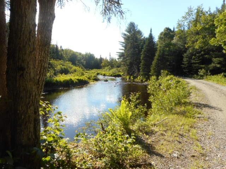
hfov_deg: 69.4
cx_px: 113
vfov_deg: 54.9
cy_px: 84
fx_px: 163
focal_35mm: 25
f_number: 3.7
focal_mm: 4.5
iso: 80
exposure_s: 1/320
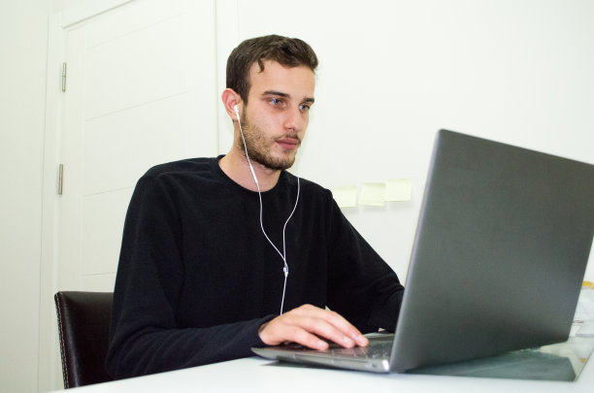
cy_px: 196
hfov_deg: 53.2
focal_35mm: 36
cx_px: 297
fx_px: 593
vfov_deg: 36.7
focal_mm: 24
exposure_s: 1/60
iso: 3200
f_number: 4
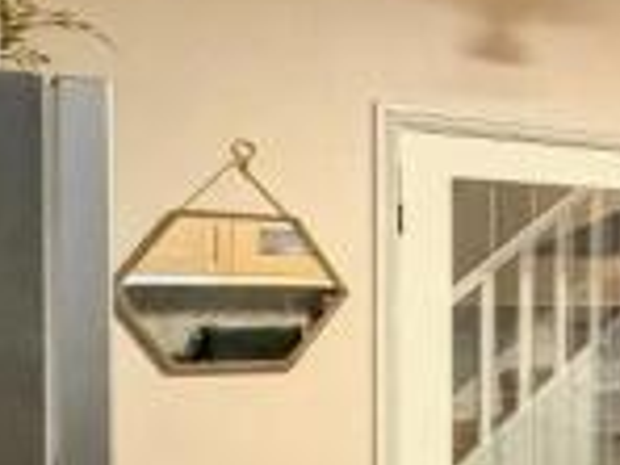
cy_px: 450
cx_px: 1204
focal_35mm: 55
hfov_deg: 20.0
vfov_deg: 25.4
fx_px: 985
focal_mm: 2.22
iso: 1000
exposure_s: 1/35
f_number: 2.2
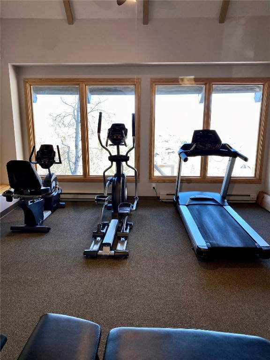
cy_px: 180
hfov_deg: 53.1
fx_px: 270
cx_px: 135
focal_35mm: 26
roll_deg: +0.2
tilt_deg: -10.1
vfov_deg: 67.3
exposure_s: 1/120
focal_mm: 4.25
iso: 40
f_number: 1.8
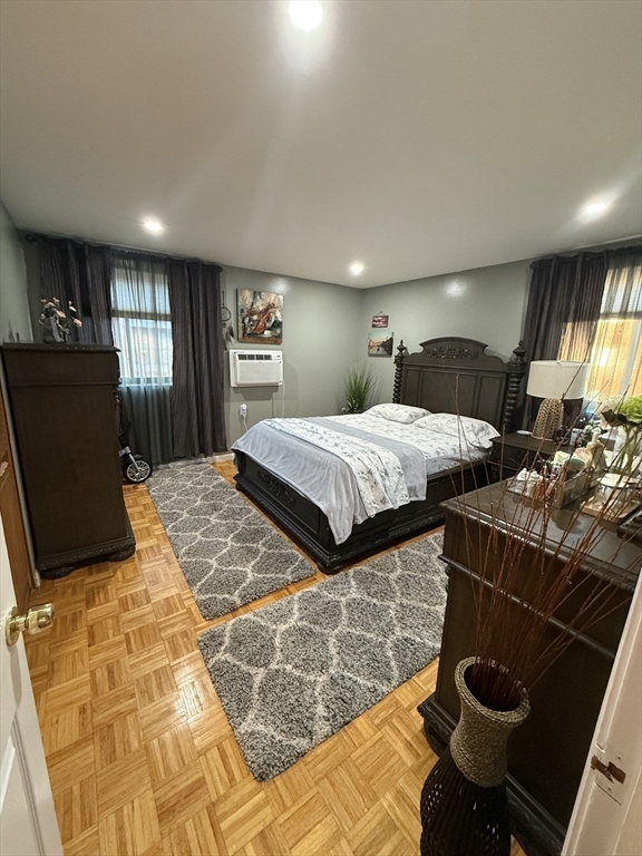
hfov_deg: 85.7
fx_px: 346
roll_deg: -2.2
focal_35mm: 14
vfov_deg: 102.1
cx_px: 321
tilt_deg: -12.0
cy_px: 428
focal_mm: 2.22
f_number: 2.2
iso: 500
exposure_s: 1/60
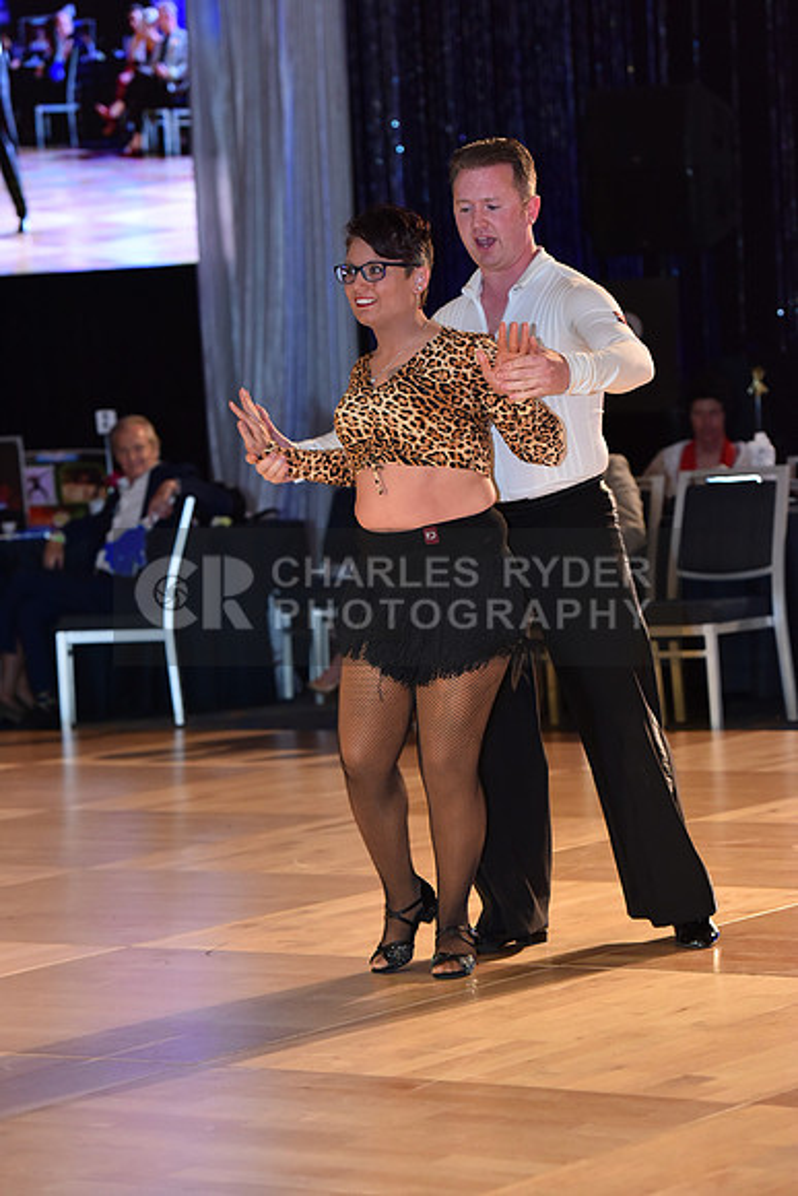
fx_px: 3655
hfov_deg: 12.5
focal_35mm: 110
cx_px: 399
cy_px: 598
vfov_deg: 18.6
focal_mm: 110
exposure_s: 1/250
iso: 2000
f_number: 5
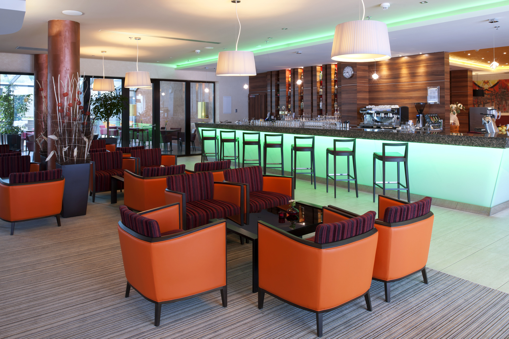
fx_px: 339
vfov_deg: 53.1
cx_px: 254
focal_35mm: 24
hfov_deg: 73.7
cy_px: 170
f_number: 11
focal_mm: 24
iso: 100
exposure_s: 5
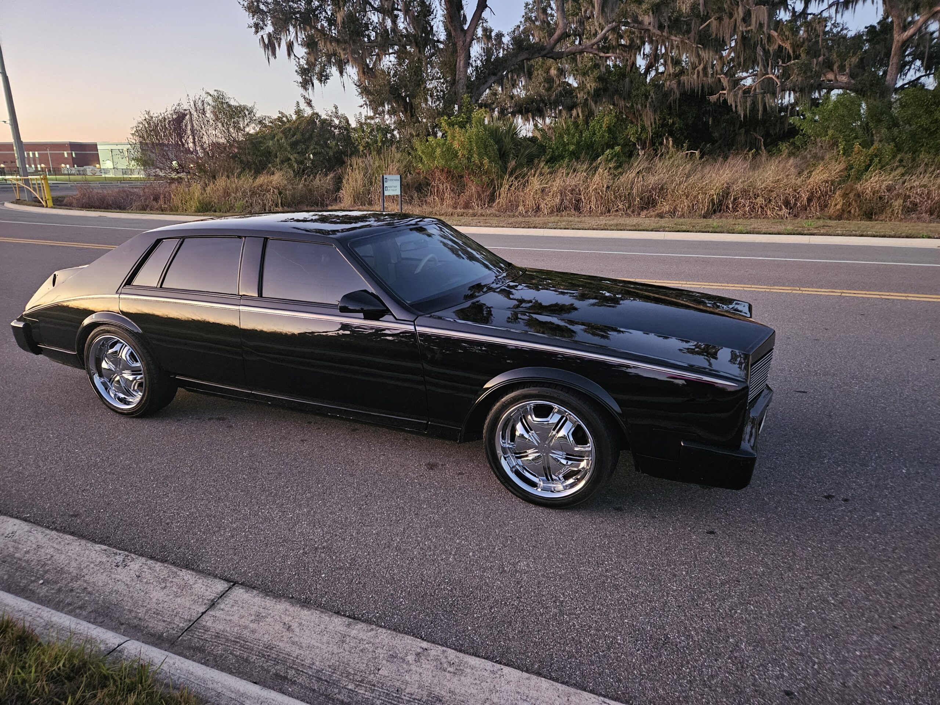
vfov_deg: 58.9
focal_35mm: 23
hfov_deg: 73.9
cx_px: 470
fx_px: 625
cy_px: 352
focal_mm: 5.4
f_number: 1.8
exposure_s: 1/24
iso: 1000
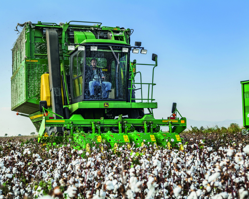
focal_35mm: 53
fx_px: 391
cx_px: 103
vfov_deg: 28.6
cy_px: 99
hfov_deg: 35.3
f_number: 4.5
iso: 200
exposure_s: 1/80
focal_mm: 47
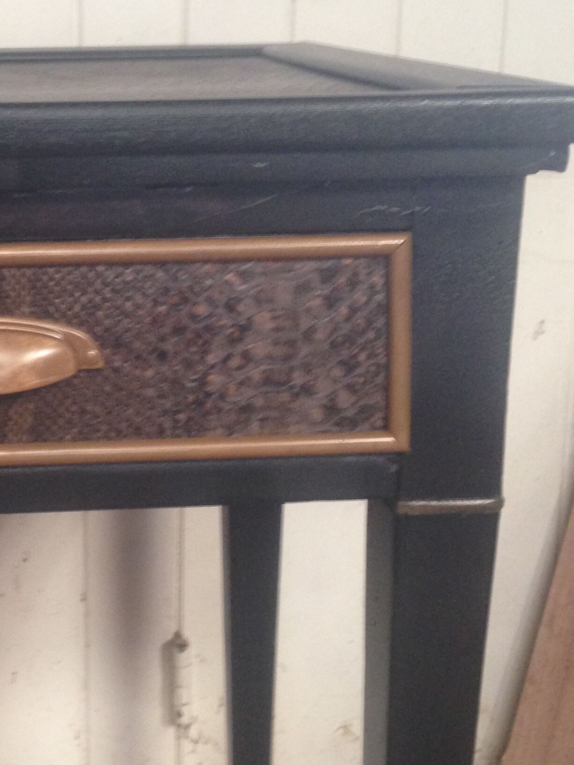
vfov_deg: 29.4
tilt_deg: -16.1
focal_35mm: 66
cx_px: 30
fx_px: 1459
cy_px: 360
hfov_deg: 21.6
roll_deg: -1.0
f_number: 2.4
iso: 160
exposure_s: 1/20
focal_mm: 4.12
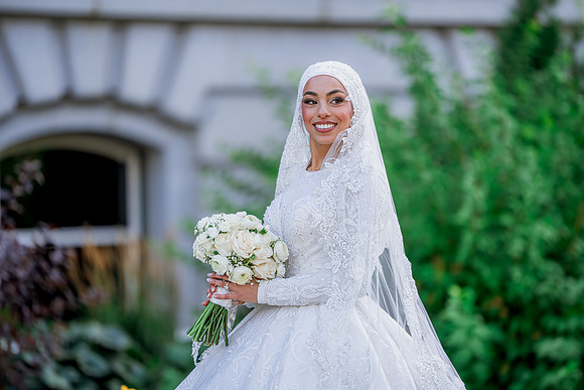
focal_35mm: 150
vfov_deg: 9.2
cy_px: 195
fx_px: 2434
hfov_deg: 13.7
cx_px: 292
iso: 100
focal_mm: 150
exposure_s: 1/640
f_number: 2
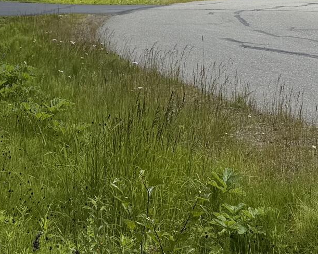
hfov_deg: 16.7
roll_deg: +2.2
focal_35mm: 115
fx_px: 1083
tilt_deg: -1.1
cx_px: 92
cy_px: -104
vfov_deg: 12.8
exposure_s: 1/7353
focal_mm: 6.76
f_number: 1.78
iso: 80
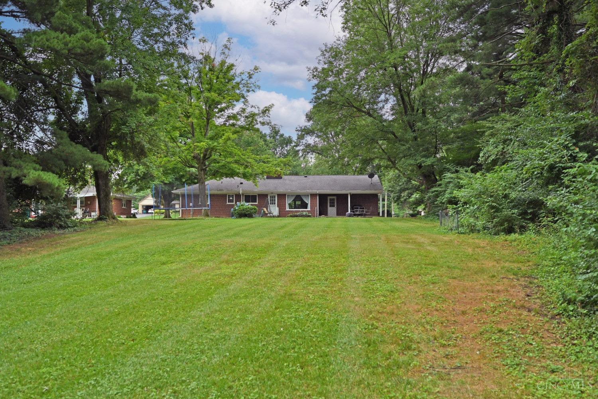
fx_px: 498
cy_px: 200
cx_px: 299
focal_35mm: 30
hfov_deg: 61.9
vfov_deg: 43.6
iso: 200
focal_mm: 30
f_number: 5
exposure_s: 1/250
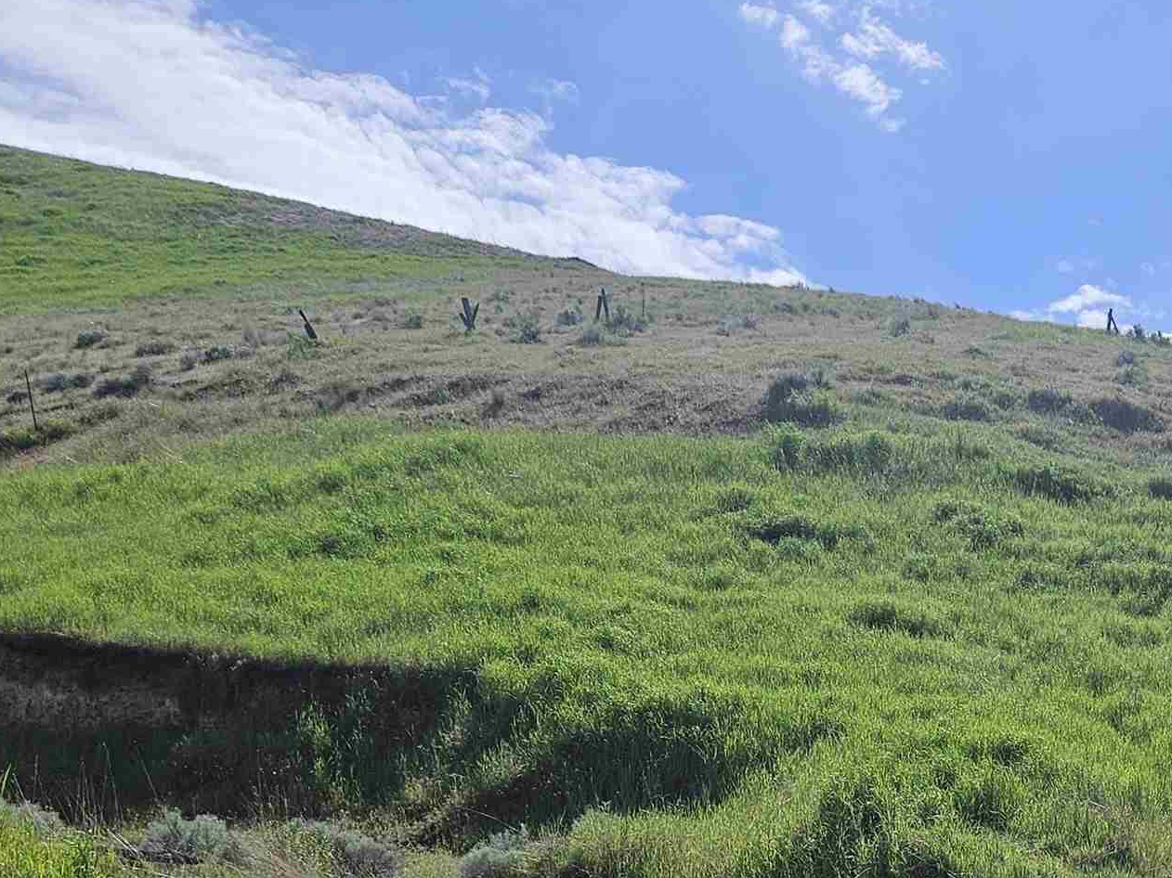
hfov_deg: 32.4
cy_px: 1057
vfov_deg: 23.8
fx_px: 1896
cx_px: 1088
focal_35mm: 56
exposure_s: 1/3493
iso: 25
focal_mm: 5.4
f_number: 1.8
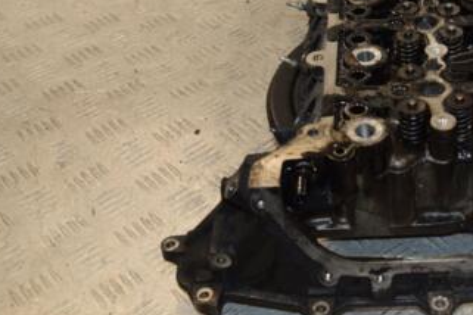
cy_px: 59
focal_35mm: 73
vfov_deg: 18.5
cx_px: 421
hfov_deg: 26.8
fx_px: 959
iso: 800
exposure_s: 1/200
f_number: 5.6
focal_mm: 26
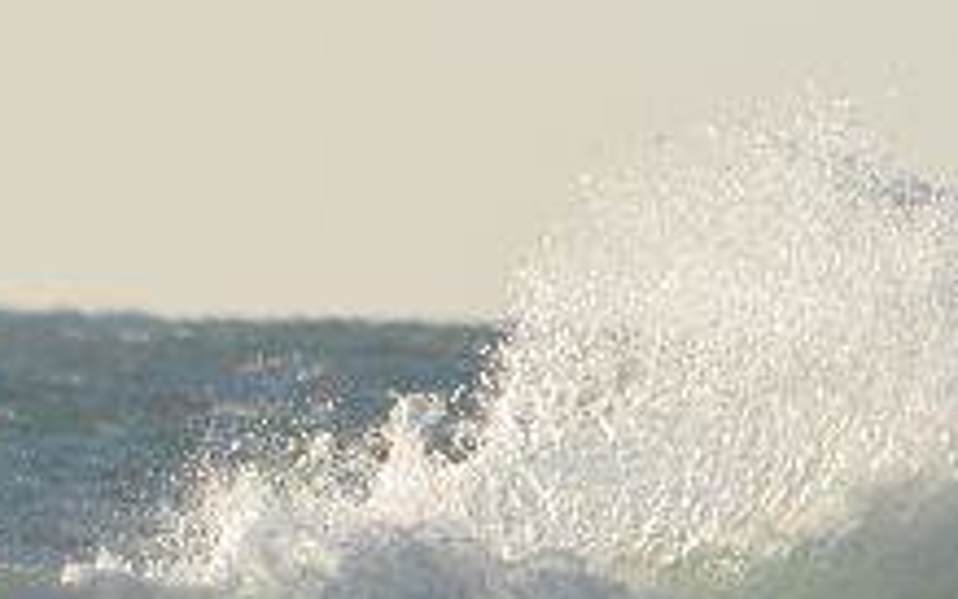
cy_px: 564
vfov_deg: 0.6
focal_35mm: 2139
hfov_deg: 1.0
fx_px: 55861
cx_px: 849
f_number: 7.1
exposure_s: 1/2000
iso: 400
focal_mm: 300
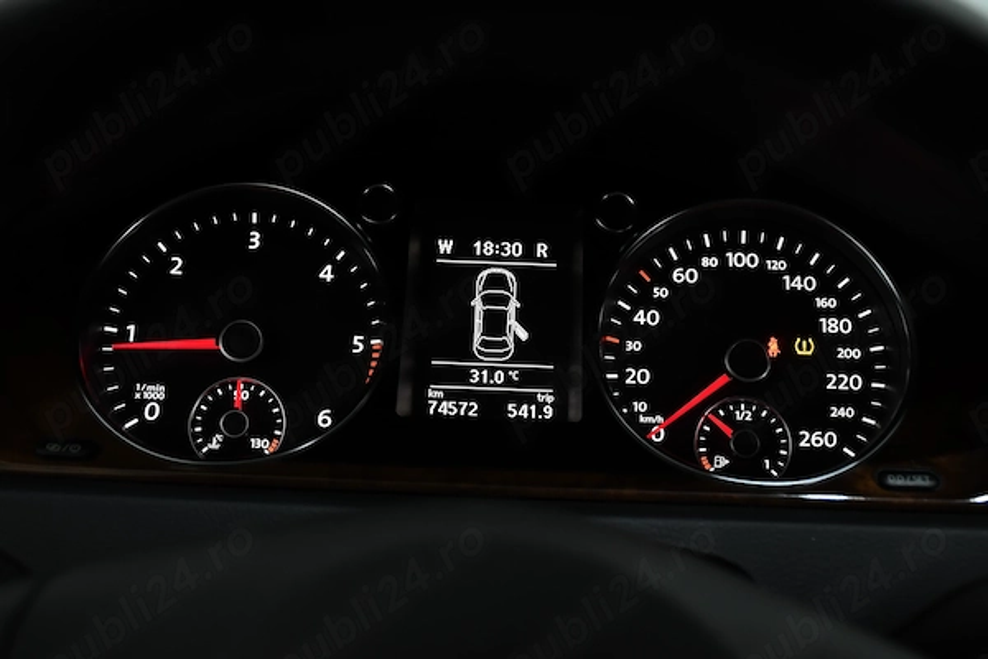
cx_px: 494
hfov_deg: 38.2
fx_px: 1427
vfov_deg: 26.0
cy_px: 330
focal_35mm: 52
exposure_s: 1/30
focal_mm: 35
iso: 800
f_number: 4.5
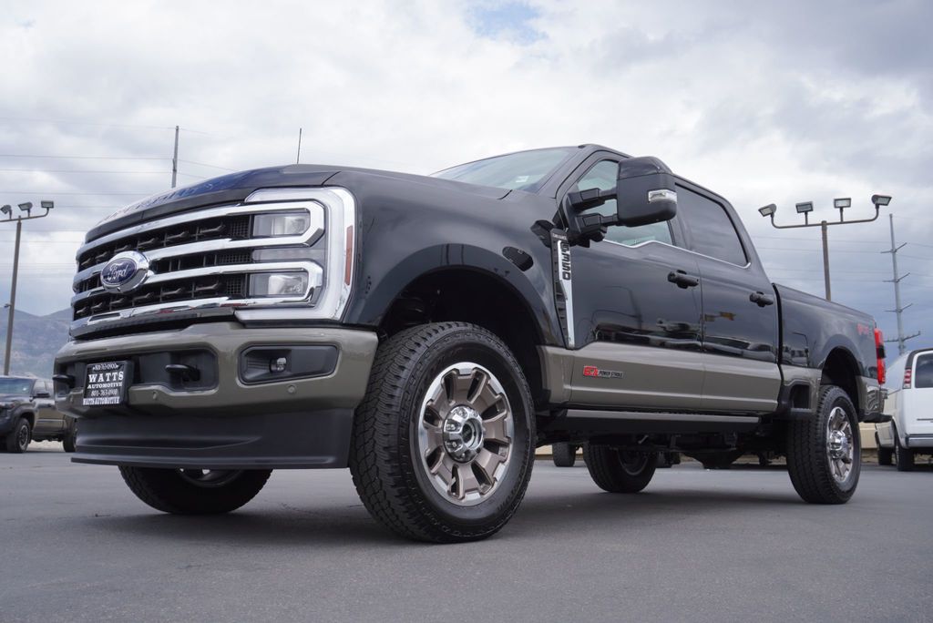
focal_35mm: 34
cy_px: 312
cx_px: 466
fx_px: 895
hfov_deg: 55.1
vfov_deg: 38.4
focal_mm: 23
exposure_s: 1/200
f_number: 8
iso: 100
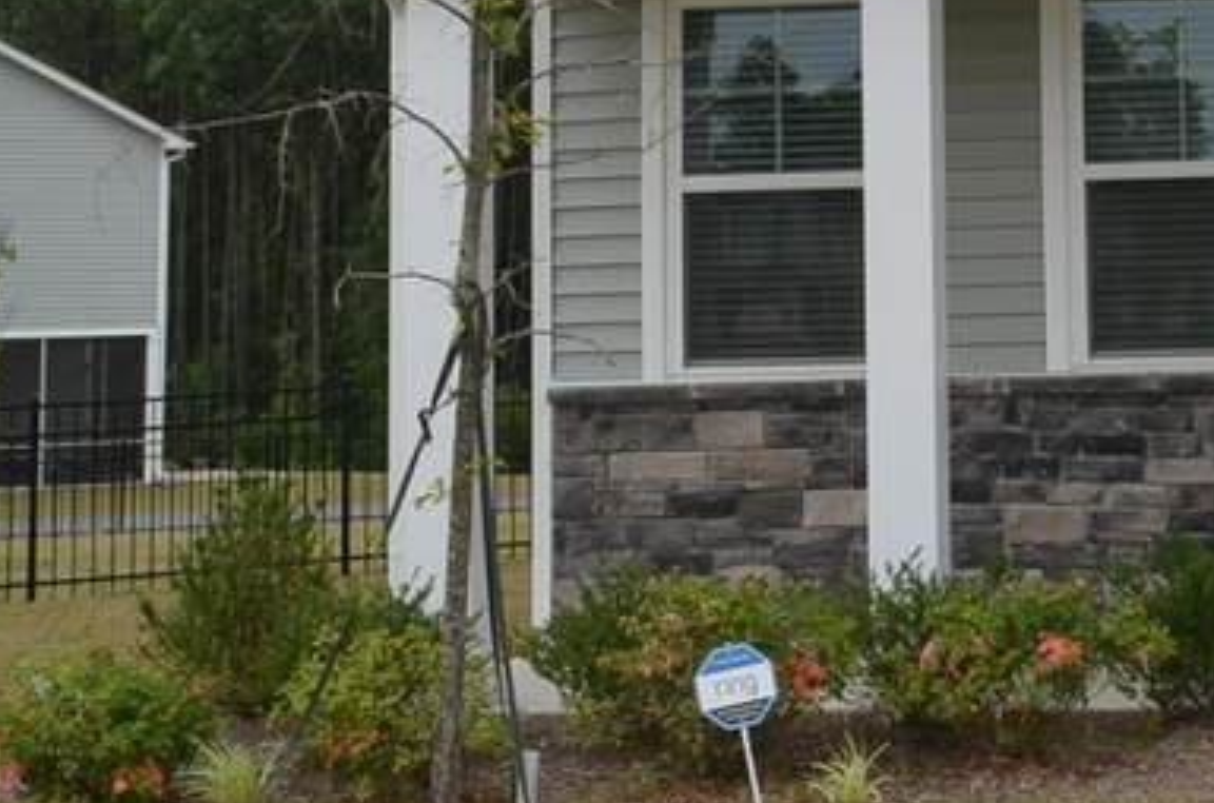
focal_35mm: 90
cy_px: -168
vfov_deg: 14.6
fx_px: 3027
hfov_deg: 21.9
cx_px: 1198
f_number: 8
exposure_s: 1/200
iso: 200
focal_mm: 18
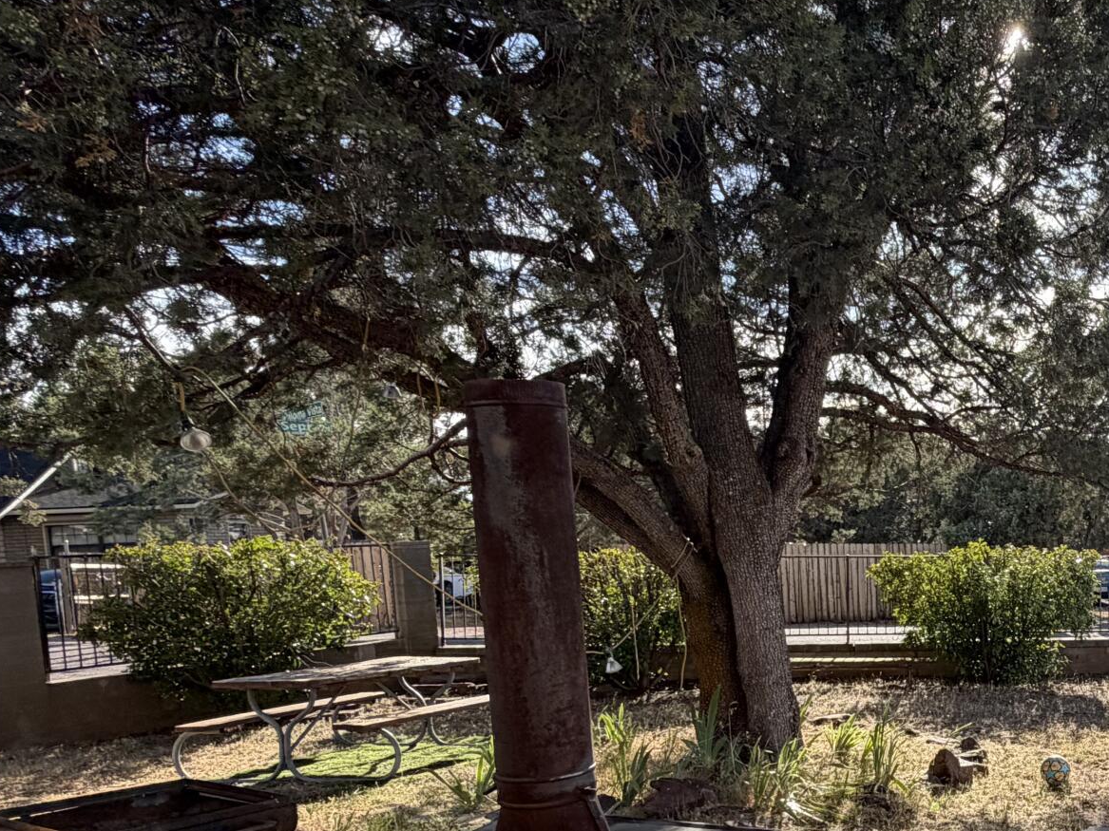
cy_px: 614
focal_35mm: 36
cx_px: 1093
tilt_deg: -4.0
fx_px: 1153
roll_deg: +2.9
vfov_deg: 38.7
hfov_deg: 44.3
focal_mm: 2.22
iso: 40
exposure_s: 1/686
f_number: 2.2
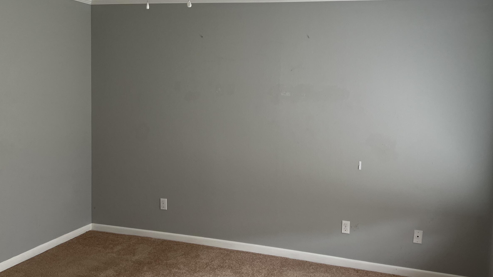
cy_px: 120
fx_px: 471
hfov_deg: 55.3
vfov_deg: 32.8
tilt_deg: -5.7
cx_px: 249
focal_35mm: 36
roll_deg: -1.8
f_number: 1.5
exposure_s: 1/121
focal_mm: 5.7
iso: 80
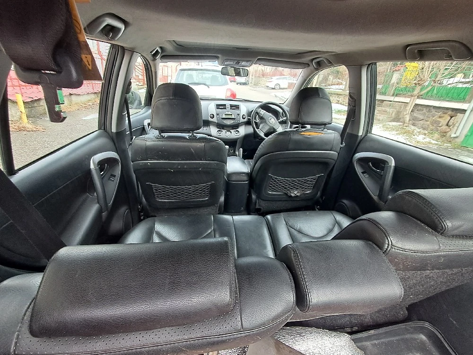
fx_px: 219
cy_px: 178
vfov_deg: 78.1
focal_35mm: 16
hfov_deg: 94.5
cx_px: 236
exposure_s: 1/40
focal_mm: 1.64
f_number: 2.2
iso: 40
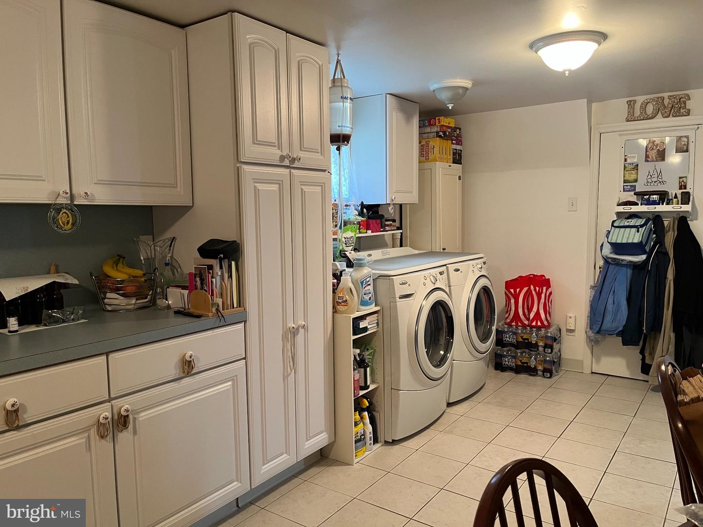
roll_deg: +0.1
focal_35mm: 26
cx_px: 352
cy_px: 264
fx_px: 528
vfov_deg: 53.1
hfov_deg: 67.3
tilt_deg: -5.4
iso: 320
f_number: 1.6
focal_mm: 5.1
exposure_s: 1/60
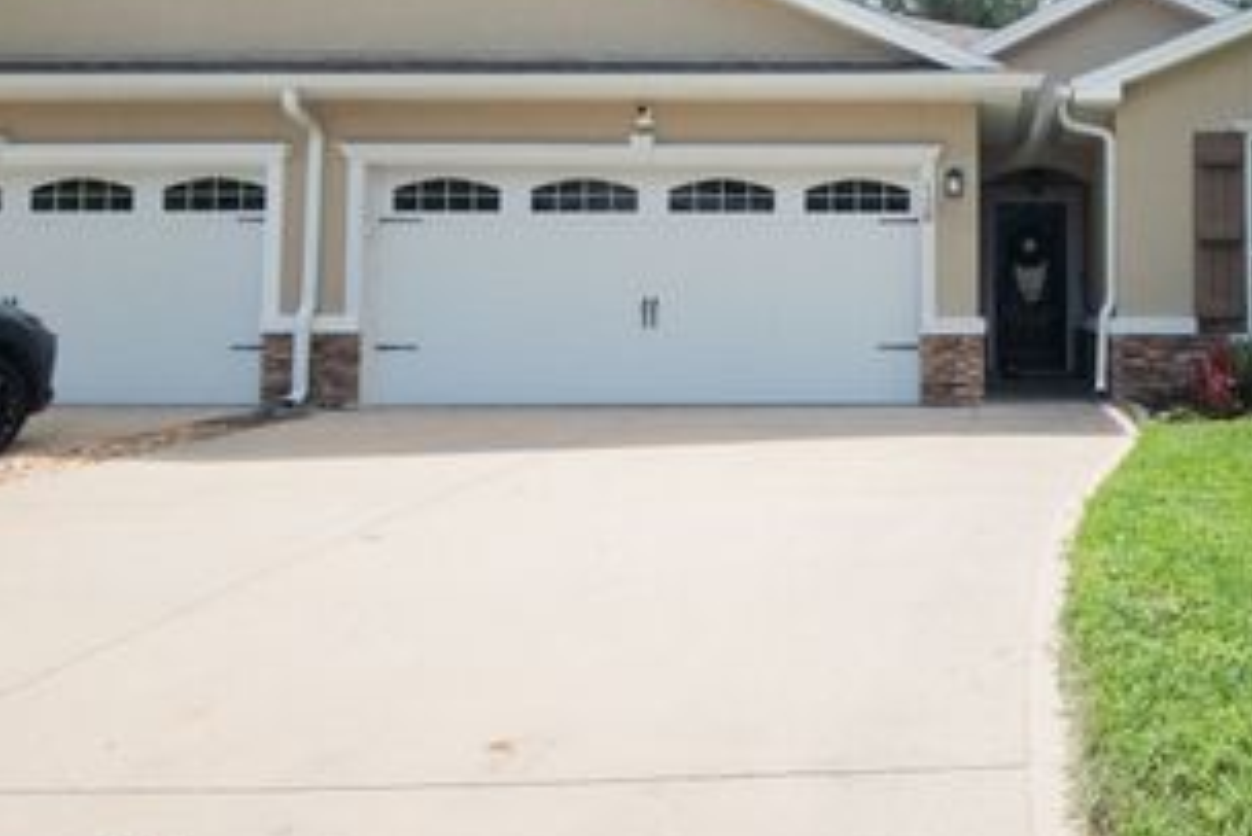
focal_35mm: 31
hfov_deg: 56.4
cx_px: 981
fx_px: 1079
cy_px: 261
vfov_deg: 41.7
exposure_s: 1/800
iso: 1250
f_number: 11
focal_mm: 12
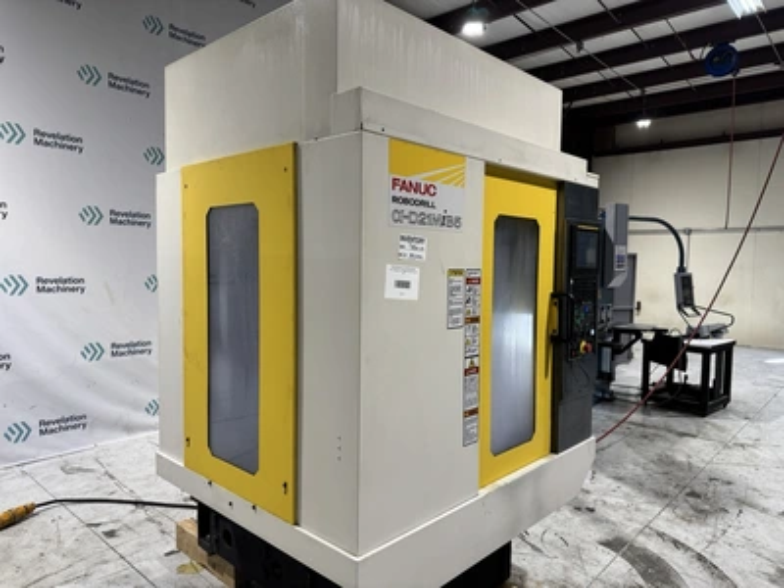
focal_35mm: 24
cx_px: 392
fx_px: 544
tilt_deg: -3.7
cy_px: 294
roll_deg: -0.9
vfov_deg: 56.8
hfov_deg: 71.6
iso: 100
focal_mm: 6.76
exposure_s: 1/120
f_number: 1.78
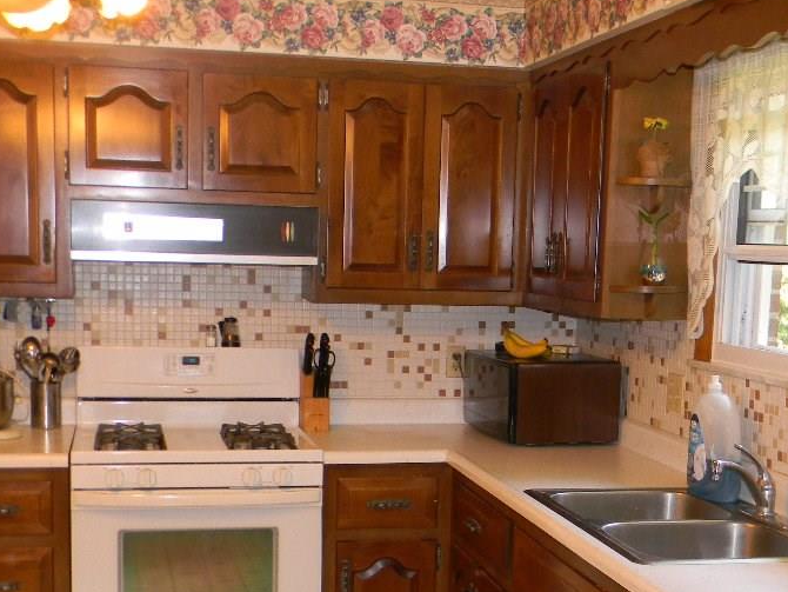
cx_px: 441
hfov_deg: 34.9
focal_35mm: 55
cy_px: 434
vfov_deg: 26.3
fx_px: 1252
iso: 200
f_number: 3.7
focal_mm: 6.4
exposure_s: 1/30
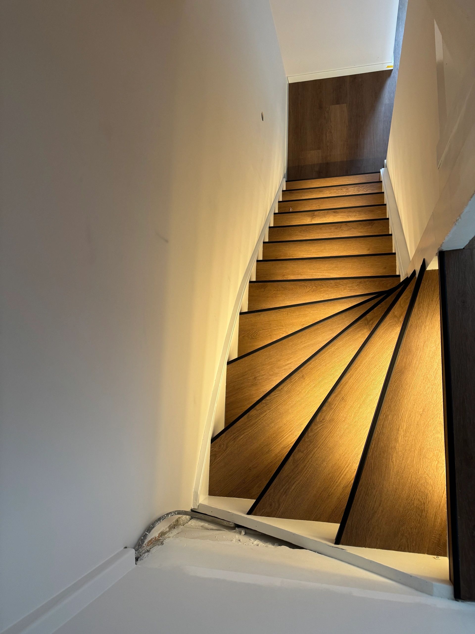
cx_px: 238
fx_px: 439
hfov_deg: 56.8
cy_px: 317
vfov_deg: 71.6
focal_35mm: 24
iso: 200
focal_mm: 6.76
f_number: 1.78
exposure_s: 1/58
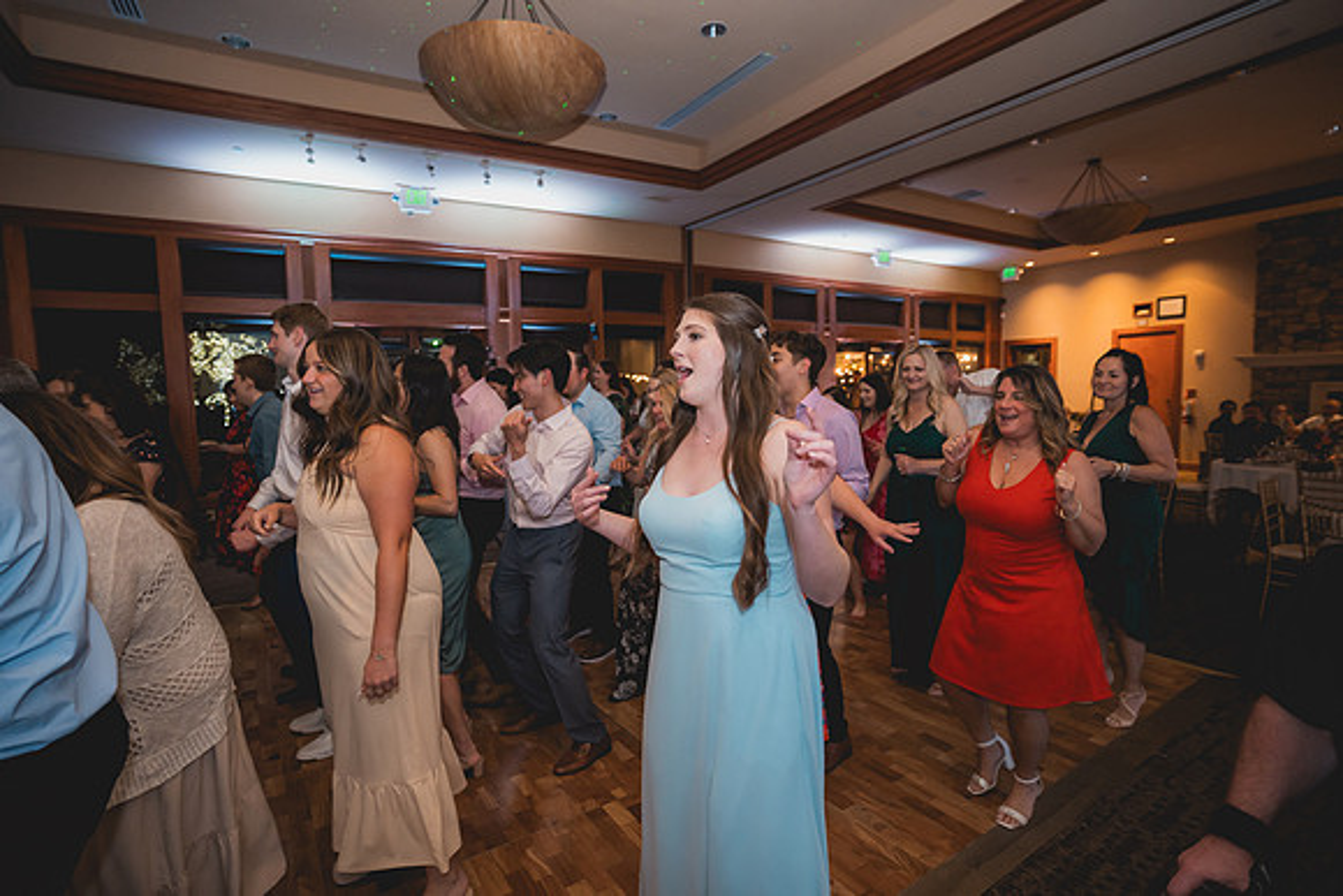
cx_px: 672
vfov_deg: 70.5
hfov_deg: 93.3
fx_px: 634
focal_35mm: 17
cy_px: 448
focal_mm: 17
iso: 2500
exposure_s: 1/50
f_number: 2.8
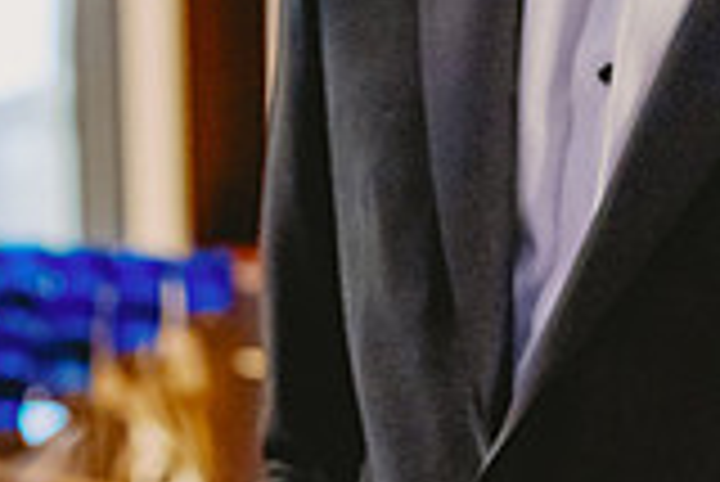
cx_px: 230
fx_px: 4344
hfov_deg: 9.5
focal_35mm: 217
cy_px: 741
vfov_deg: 6.3
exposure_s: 1/160
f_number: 3.5
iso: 3200
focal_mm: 60
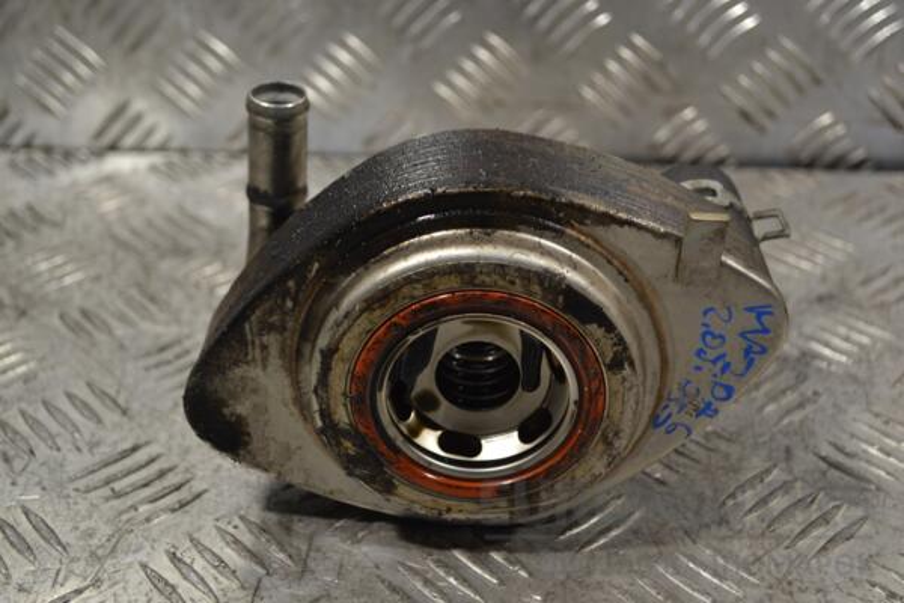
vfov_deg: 28.1
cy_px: 302
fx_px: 1205
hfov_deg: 41.1
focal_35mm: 48
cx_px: 452
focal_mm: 32
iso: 400
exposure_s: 1/100
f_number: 5
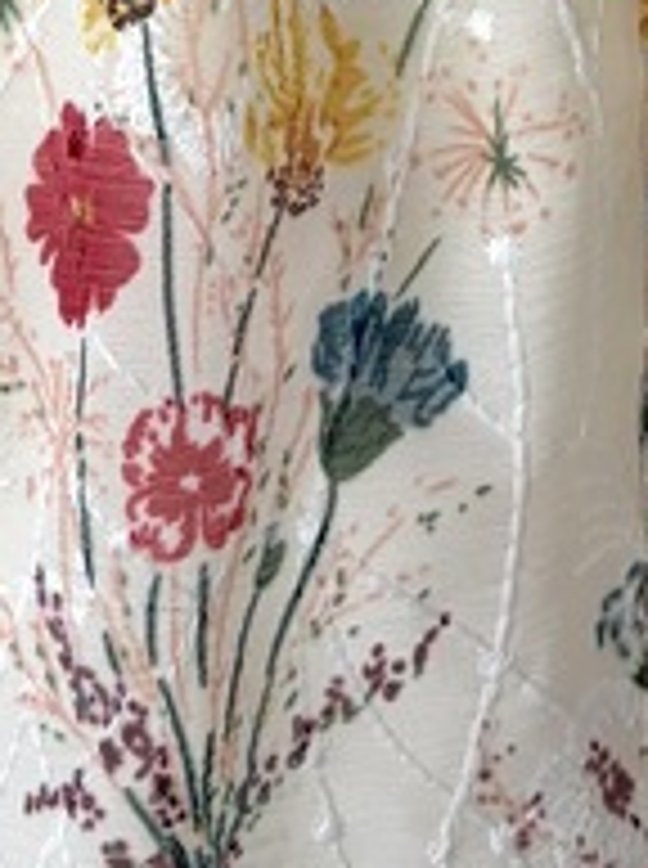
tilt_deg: -9.6
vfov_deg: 13.2
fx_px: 3381
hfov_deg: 10.9
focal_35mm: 135
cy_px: -697
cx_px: 274
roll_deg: -2.4
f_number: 1.6
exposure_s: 1/122
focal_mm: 5.96
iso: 125
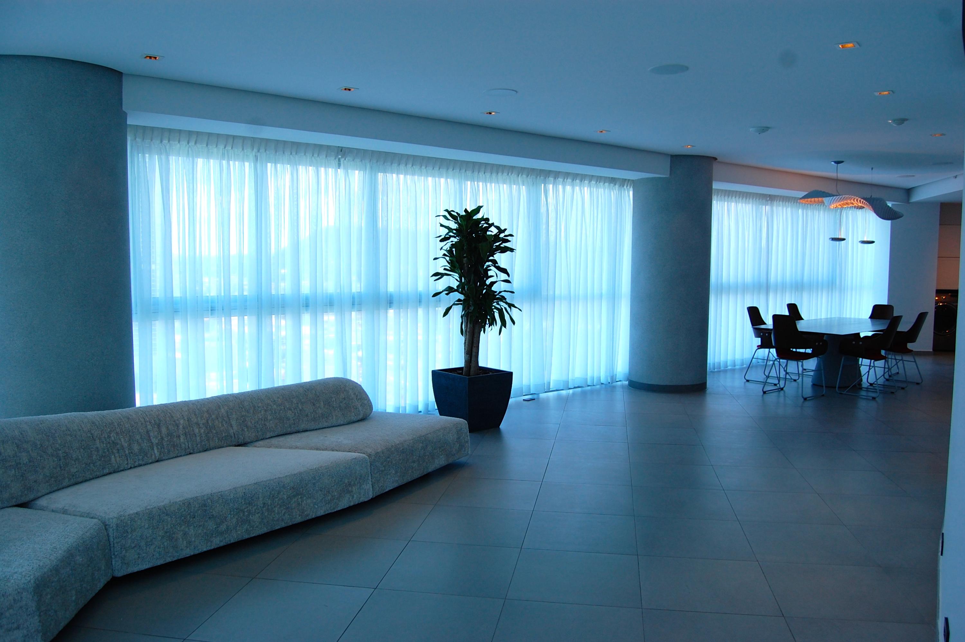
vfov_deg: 47.8
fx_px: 723
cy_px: 321
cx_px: 482
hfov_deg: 67.4
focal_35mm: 27
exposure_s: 1/125
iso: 200
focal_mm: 18
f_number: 5.6
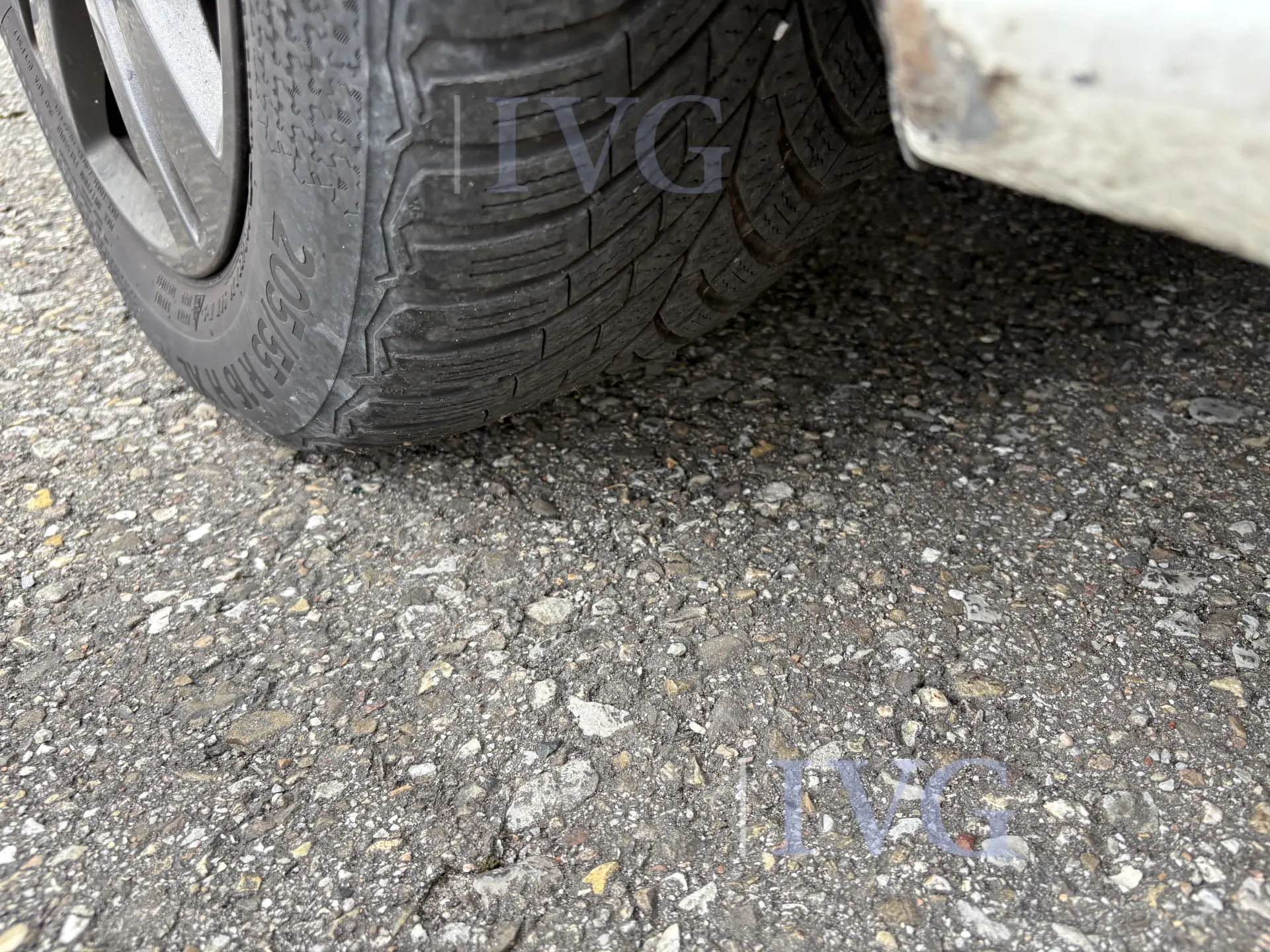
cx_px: 635
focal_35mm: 26
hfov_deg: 67.3
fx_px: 954
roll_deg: +2.7
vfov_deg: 53.1
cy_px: 476
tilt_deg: -32.4
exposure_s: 1/259
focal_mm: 5.96
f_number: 1.6
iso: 64
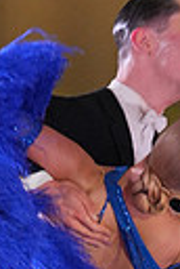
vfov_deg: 6.4
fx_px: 2357
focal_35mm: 316
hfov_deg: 4.4
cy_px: 416
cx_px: 14
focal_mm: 70
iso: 2500
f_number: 4
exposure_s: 1/500
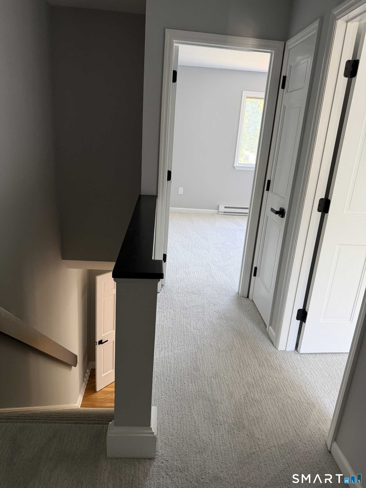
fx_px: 338
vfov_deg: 71.6
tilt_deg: -17.1
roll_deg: -4.4
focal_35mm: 24
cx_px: 183
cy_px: 244
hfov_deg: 56.8
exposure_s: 1/72
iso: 200
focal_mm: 6.76
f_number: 1.78
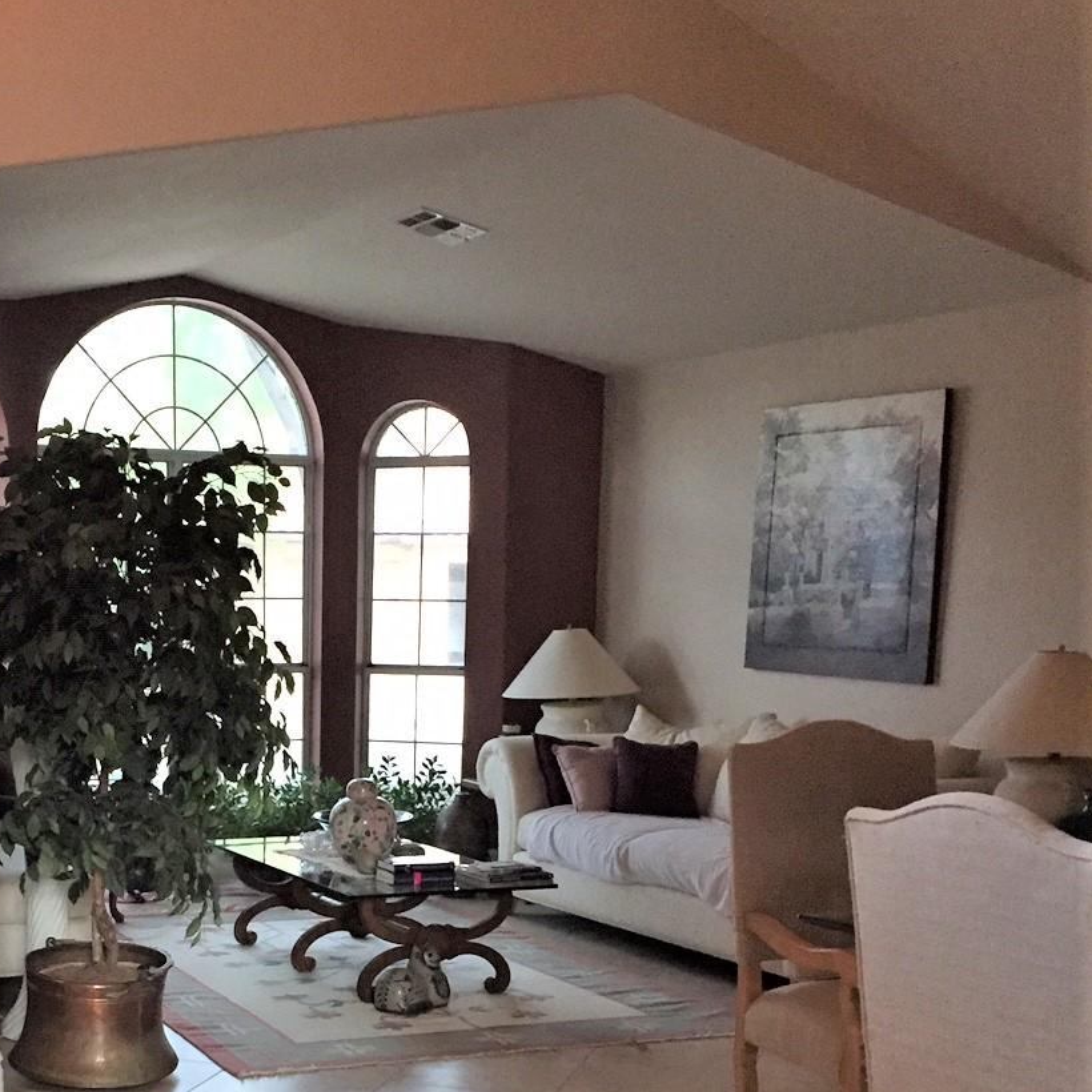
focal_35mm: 51
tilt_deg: -9.2
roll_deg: -0.4
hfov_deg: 32.8
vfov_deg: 32.4
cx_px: 282
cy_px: 890
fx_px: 1820
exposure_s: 1/30
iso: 250
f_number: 2.2
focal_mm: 4.15
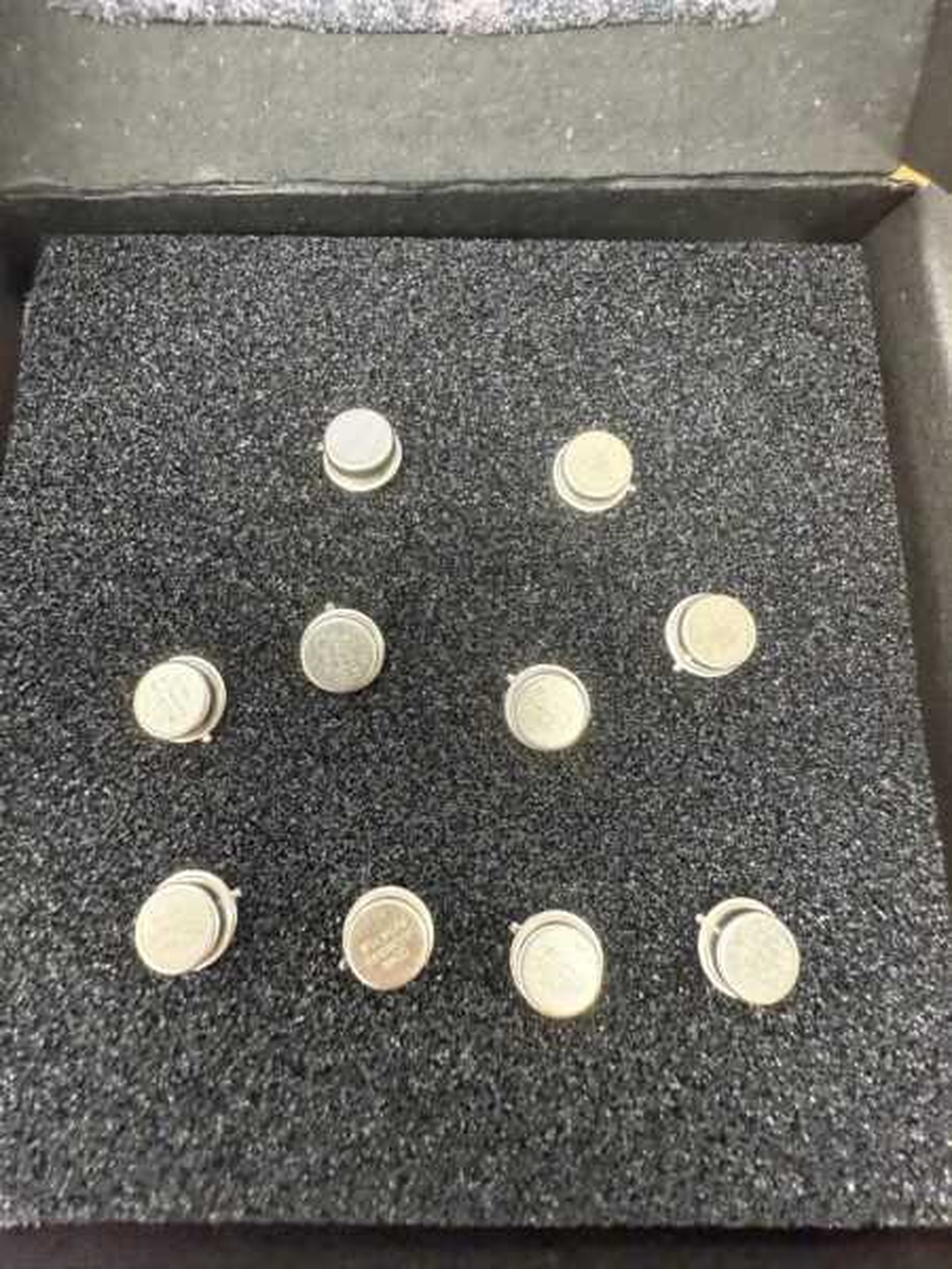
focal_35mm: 24
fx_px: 880
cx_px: 476
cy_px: 634
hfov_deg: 56.8
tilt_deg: -74.1
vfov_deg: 71.6
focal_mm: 2.22
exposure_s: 1/60
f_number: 2.2
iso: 500
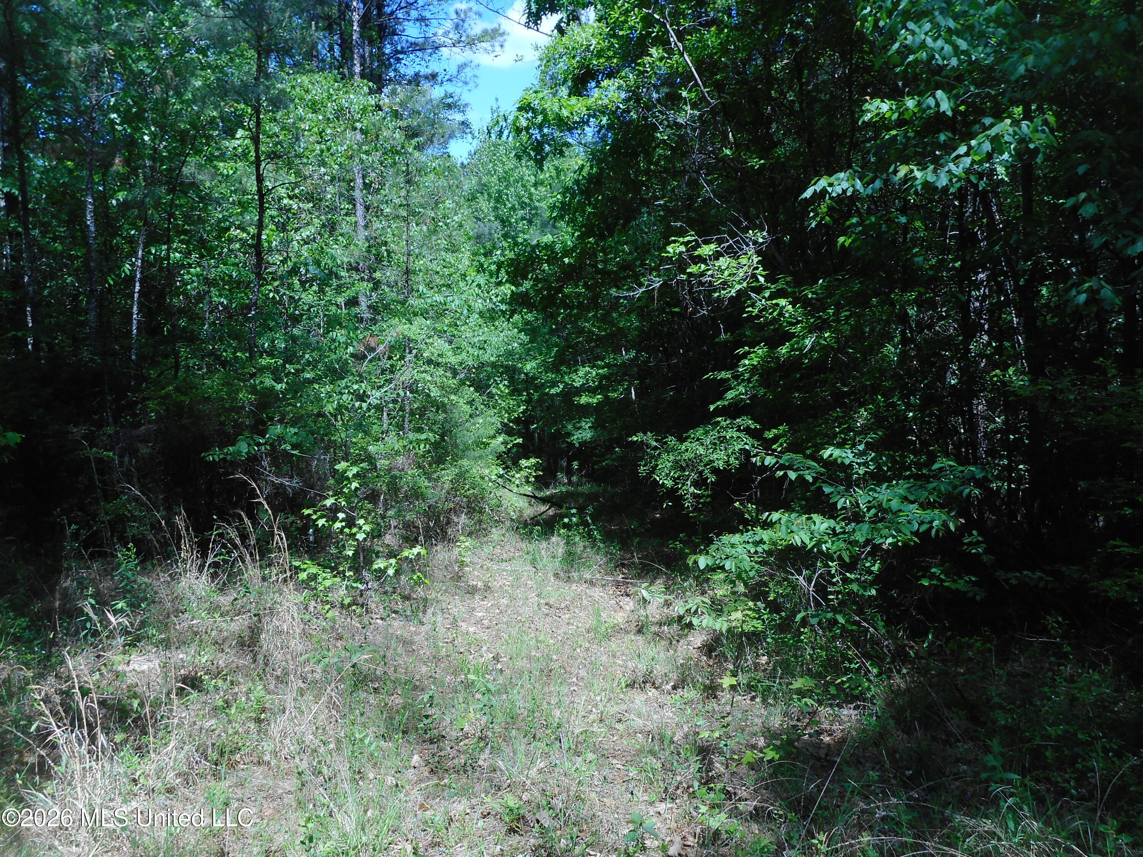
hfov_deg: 69.4
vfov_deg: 54.9
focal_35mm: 25
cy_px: 428
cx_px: 572
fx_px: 825
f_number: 3.7
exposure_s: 1/320
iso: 80
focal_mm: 4.5
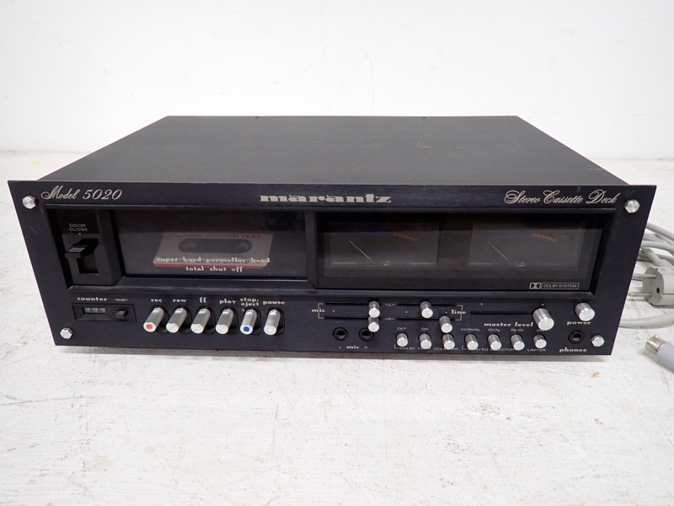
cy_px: 253
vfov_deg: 68.7
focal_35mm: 19
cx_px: 337
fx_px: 370
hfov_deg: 84.7
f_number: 2
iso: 200
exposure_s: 1/40
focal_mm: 3.33
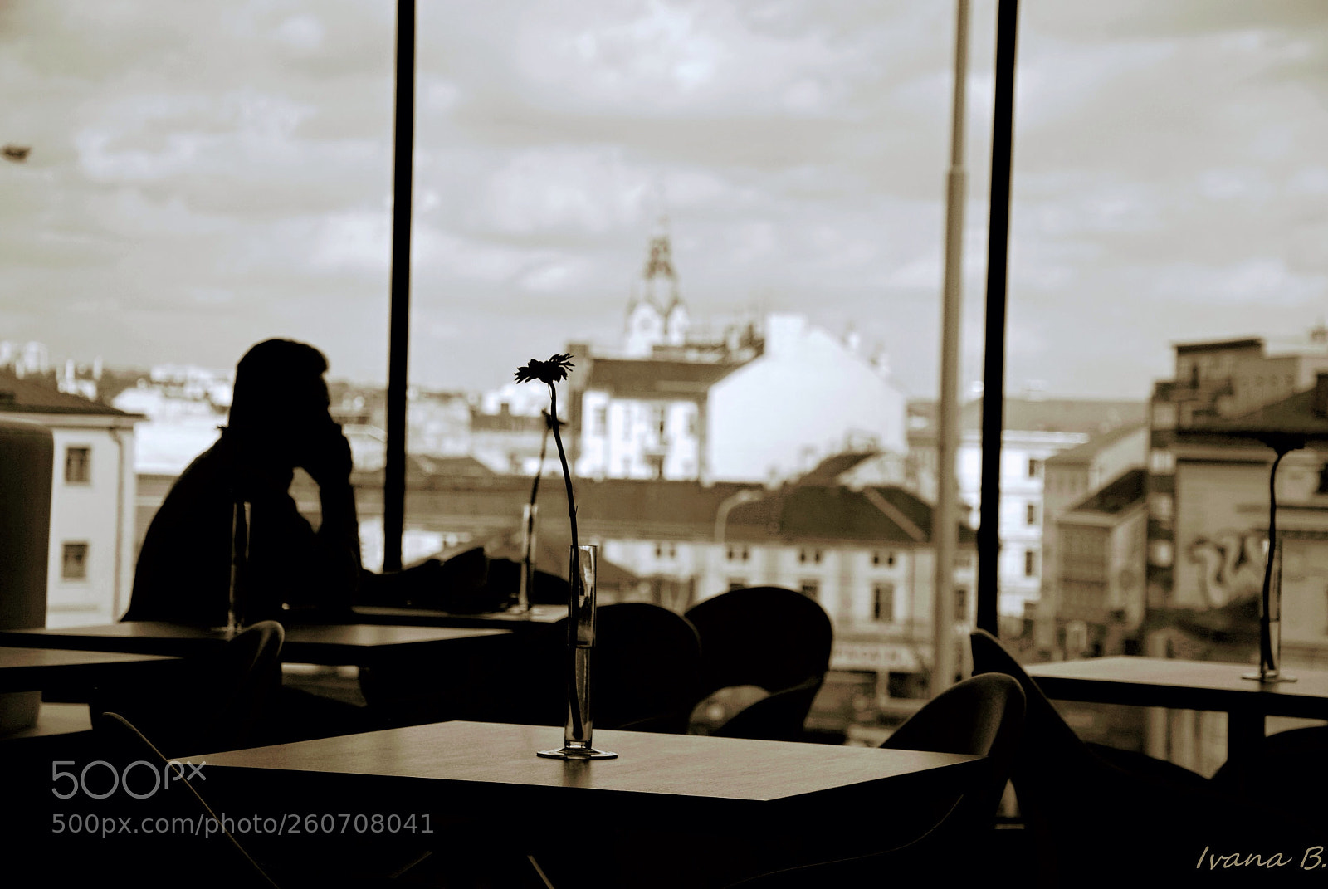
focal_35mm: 93
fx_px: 3435
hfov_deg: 21.9
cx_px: 664
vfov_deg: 14.7
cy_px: 444
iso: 200
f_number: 6.3
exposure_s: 1/640
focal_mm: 62
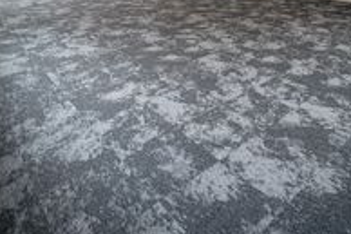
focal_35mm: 30
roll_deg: -0.5
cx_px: 201
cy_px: -2
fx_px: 292
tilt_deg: -10.0
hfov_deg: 61.7
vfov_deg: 38.5
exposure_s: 1/128
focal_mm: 2.22
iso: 64
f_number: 2.2
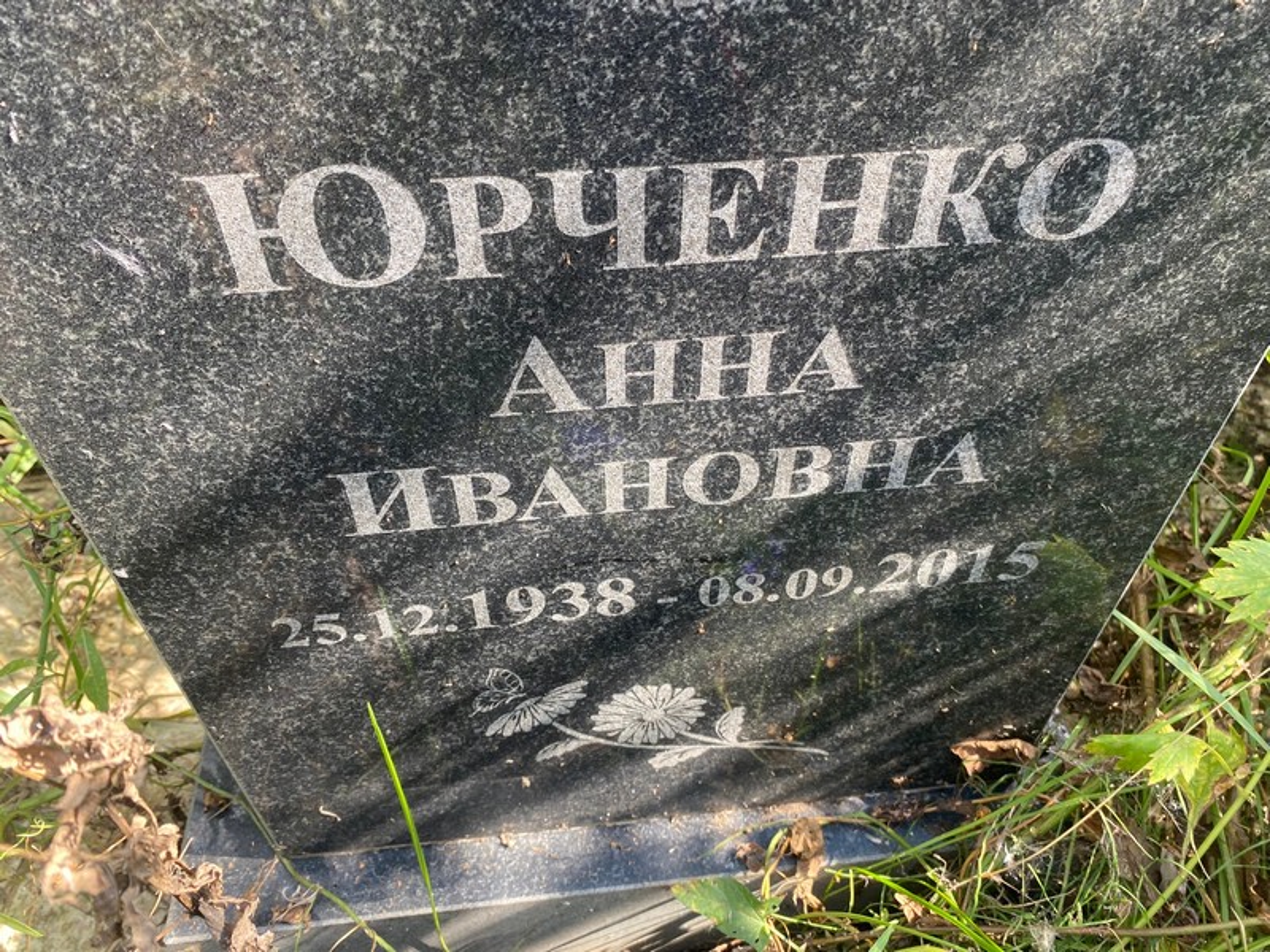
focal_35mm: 26
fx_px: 954
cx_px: 635
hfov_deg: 67.3
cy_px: 476
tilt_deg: -48.0
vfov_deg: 53.1
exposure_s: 1/122
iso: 40
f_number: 1.8
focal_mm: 4.25
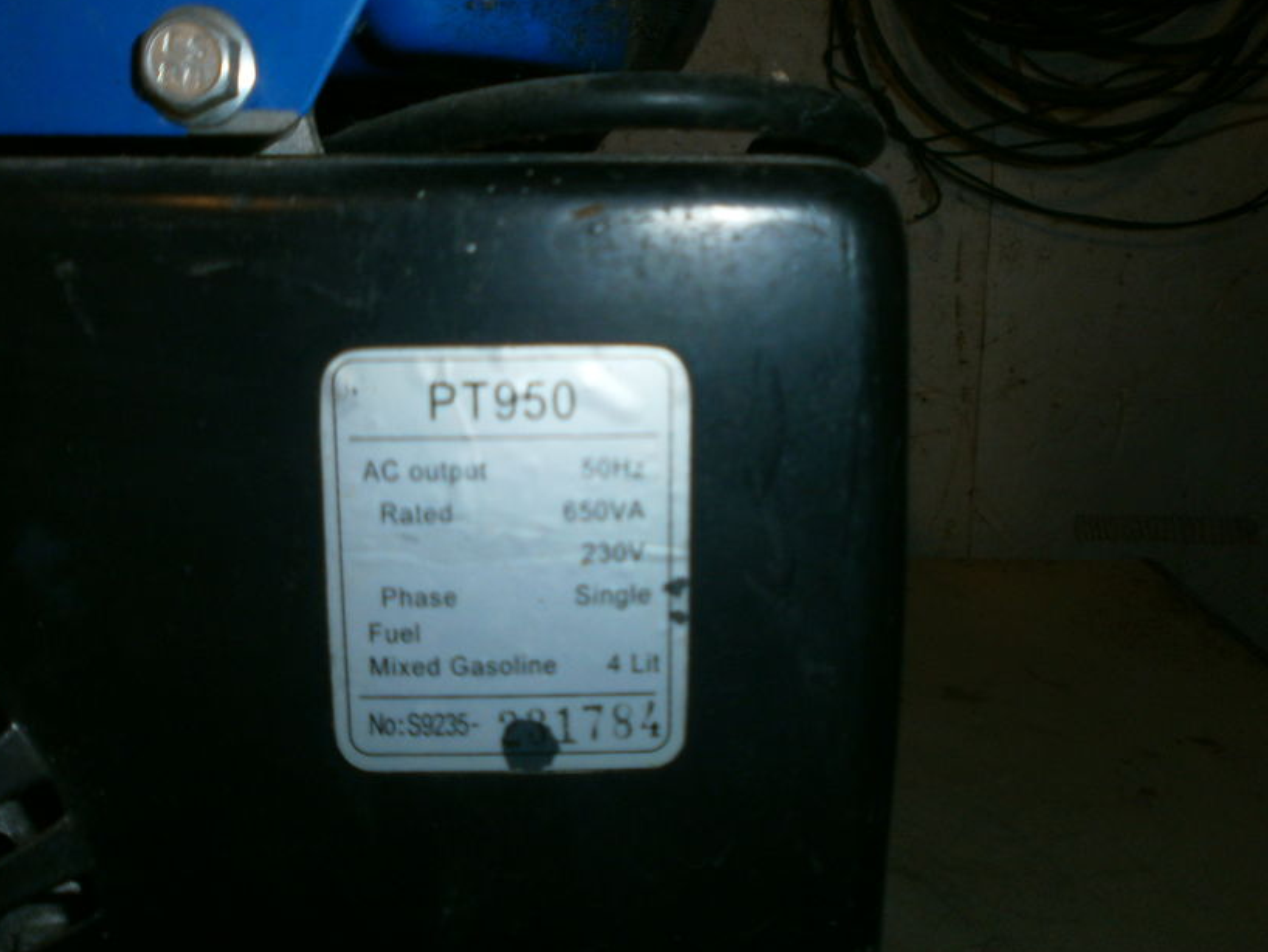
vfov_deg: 43.0
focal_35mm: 33
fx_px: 1209
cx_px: 560
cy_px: 459
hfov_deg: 55.2
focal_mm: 4.8
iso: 125
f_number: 2.9
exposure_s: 1/30
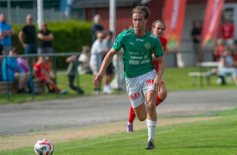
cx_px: 145
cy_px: 87
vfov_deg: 2.6
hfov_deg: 4.0
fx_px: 3388
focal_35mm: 518
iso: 220
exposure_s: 1/1600
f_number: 4.5
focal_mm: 420
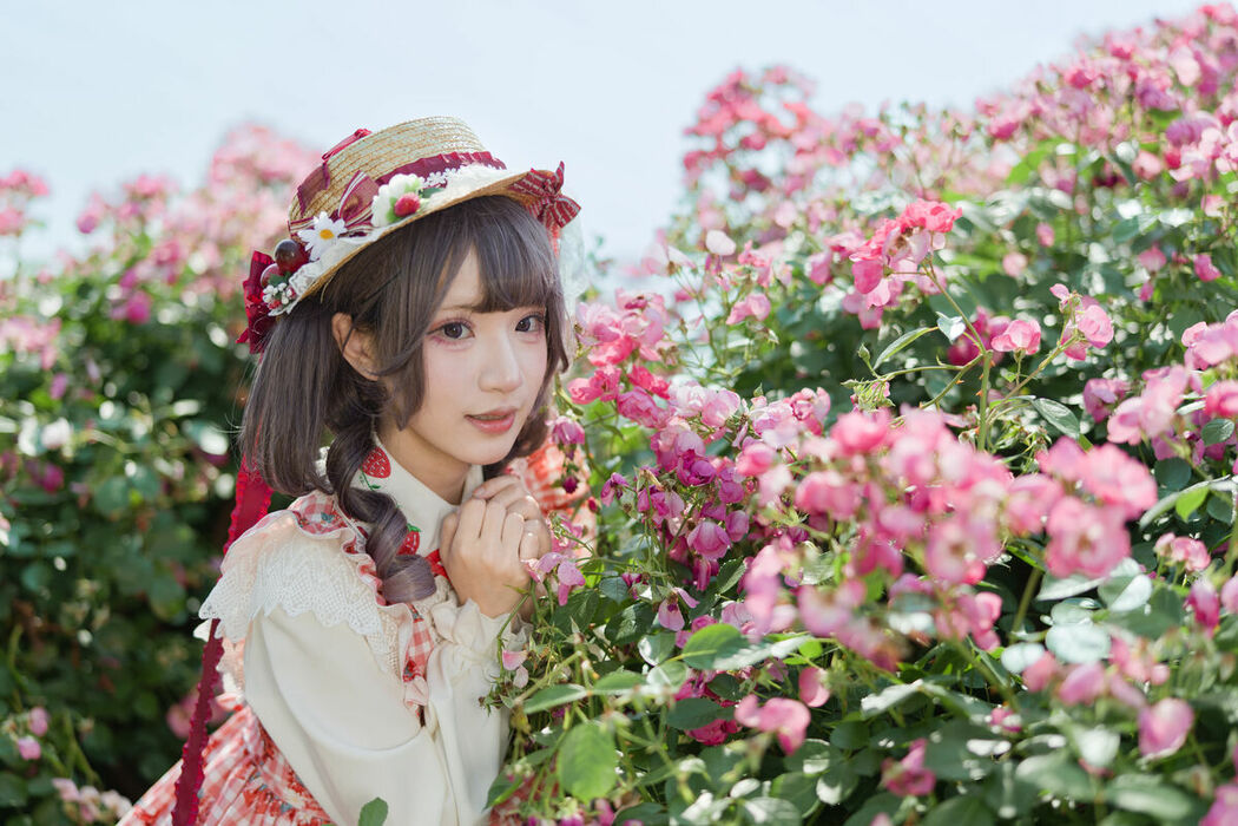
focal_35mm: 50
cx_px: 619
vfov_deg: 27.0
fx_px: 1719
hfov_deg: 39.6
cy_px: 413
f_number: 1.6
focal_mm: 50
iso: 100
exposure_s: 1/3200
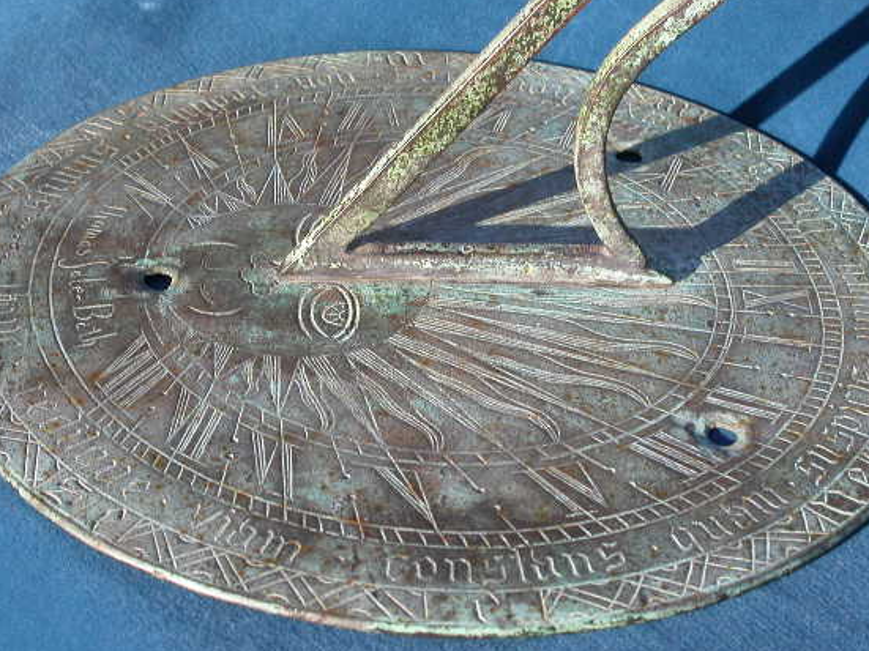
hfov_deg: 24.7
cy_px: 318
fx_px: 1983
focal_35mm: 79
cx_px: 440
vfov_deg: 18.7
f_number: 5.3
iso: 100
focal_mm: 14.2
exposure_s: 1/252
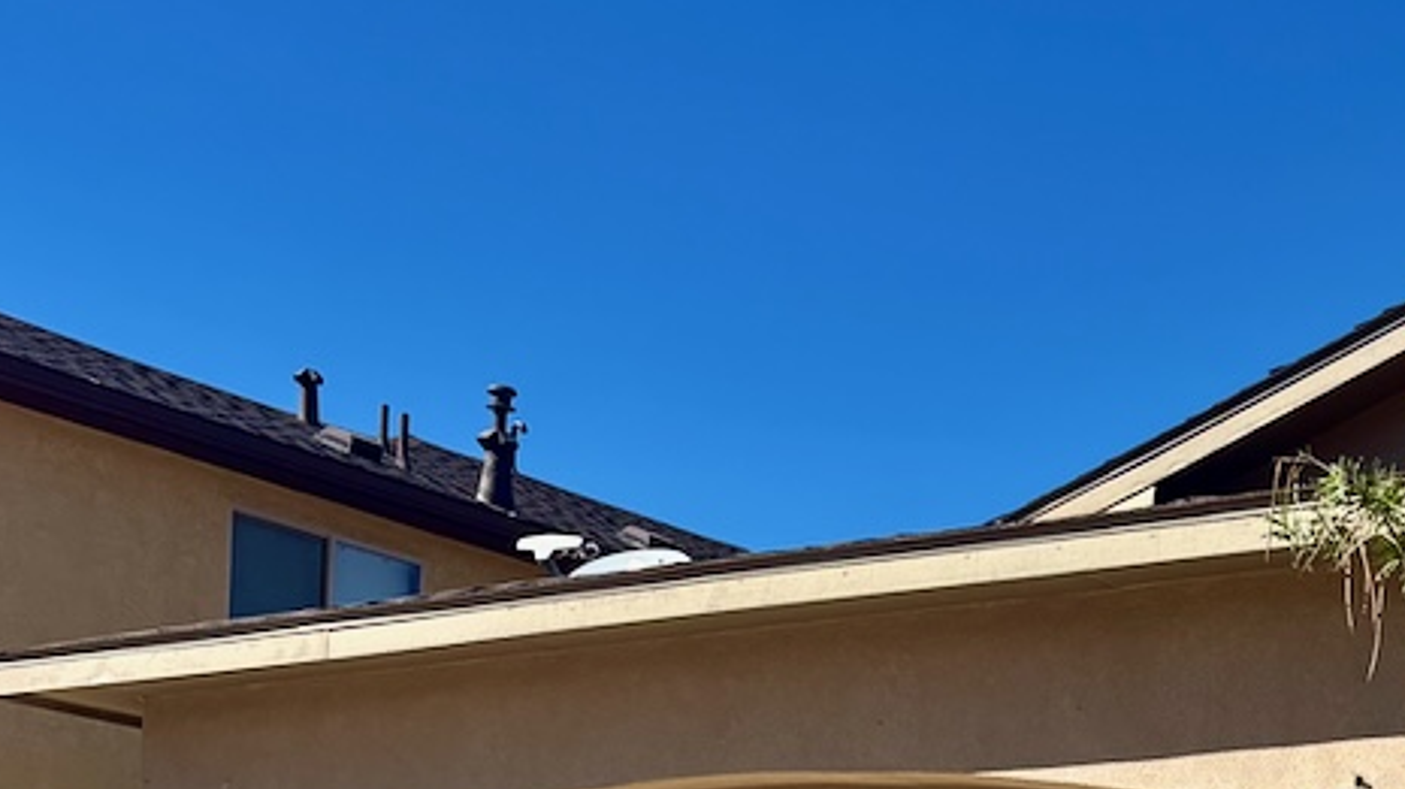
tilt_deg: +3.1
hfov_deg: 25.6
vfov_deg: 14.6
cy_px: 1122
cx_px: 1450
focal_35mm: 78
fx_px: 2904
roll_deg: -0.8
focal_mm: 5.96
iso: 50
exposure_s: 1/3448
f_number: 1.6
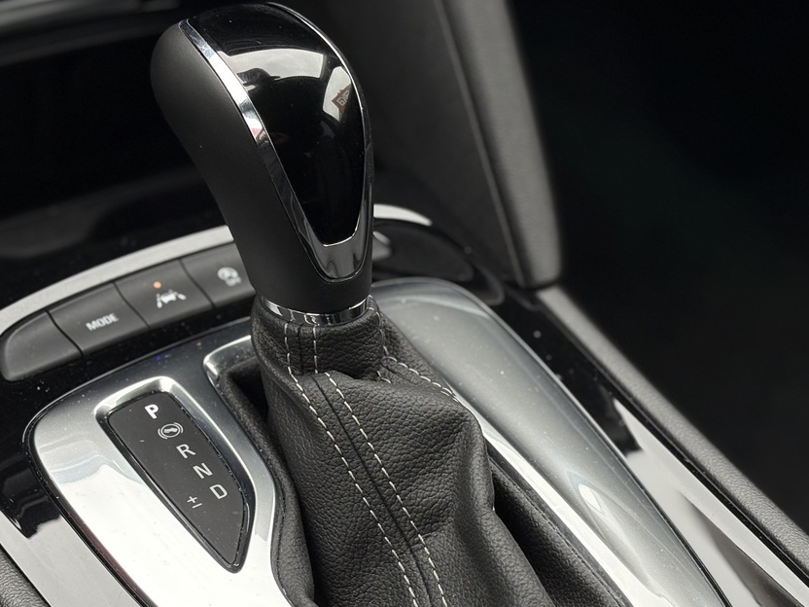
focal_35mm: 90
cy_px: 411
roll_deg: -2.8
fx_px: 2103
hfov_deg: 21.8
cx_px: 431
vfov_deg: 16.4
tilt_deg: -36.9
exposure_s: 1/257
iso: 32
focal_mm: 5.96
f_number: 1.6
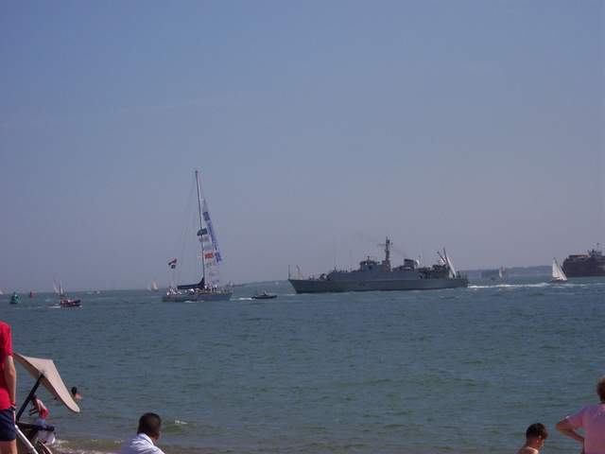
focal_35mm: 114
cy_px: 227
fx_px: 1992
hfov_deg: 17.3
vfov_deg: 13.0
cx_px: 302
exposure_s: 1/700
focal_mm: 24
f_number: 8
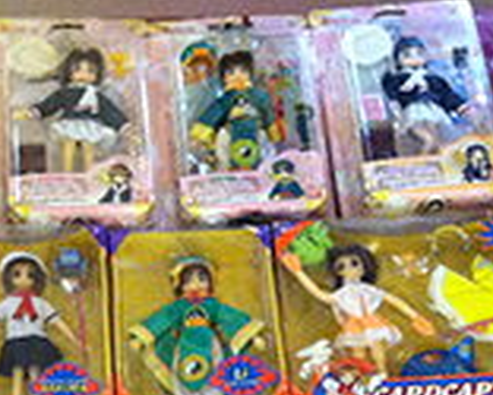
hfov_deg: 16.2
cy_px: 575
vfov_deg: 12.6
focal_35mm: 117
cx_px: 35
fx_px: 1708
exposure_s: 1/15
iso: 400
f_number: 2.8
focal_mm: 3.85
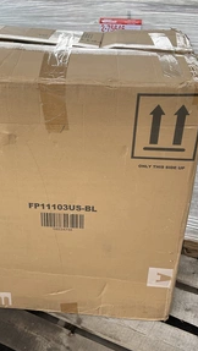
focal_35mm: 44
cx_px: 57
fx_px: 410
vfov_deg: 46.4
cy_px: 169
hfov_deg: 26.9
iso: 25
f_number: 1.8
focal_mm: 3
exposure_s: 1/302
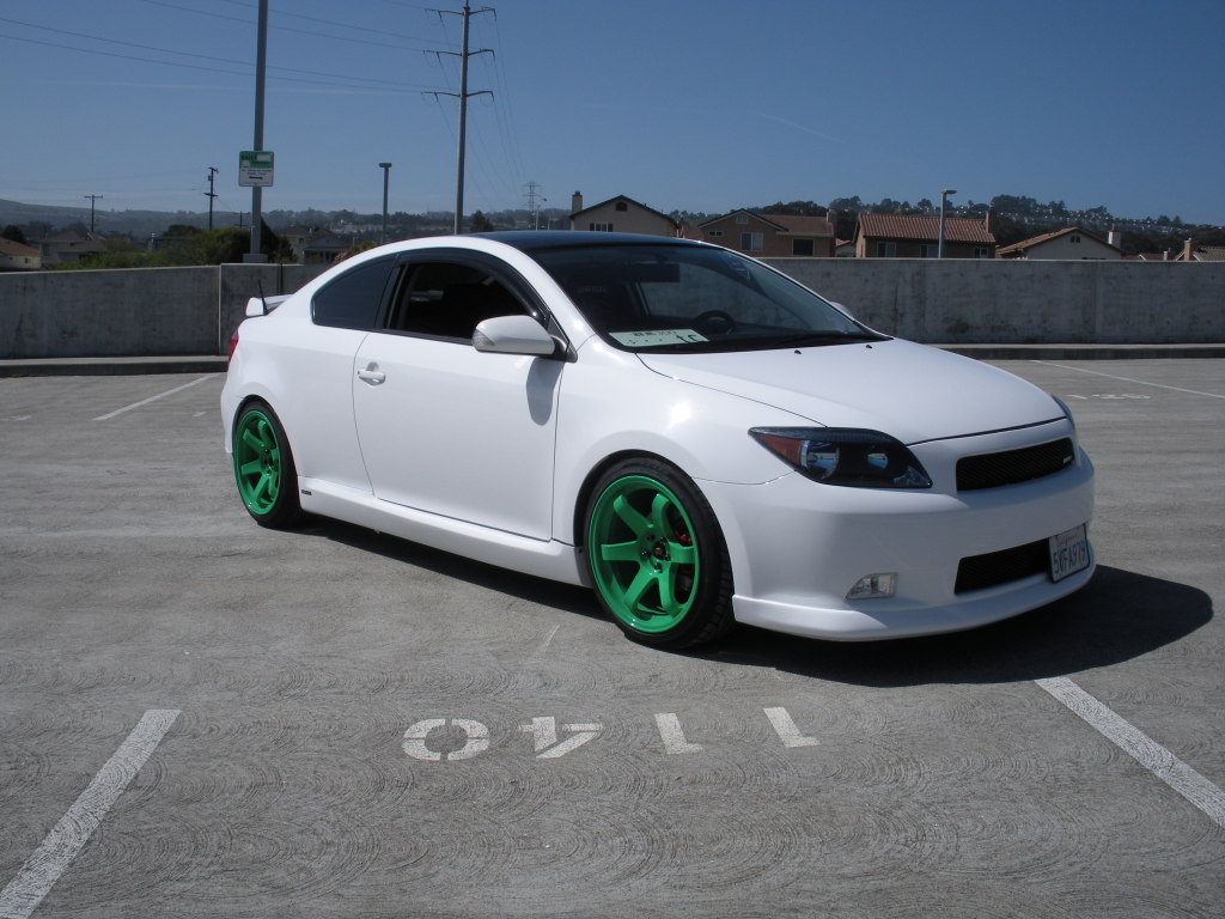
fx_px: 1274
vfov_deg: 39.7
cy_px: 460
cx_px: 612
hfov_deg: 51.4
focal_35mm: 36
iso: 64
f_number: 5.6
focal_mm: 6.3
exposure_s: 1/686
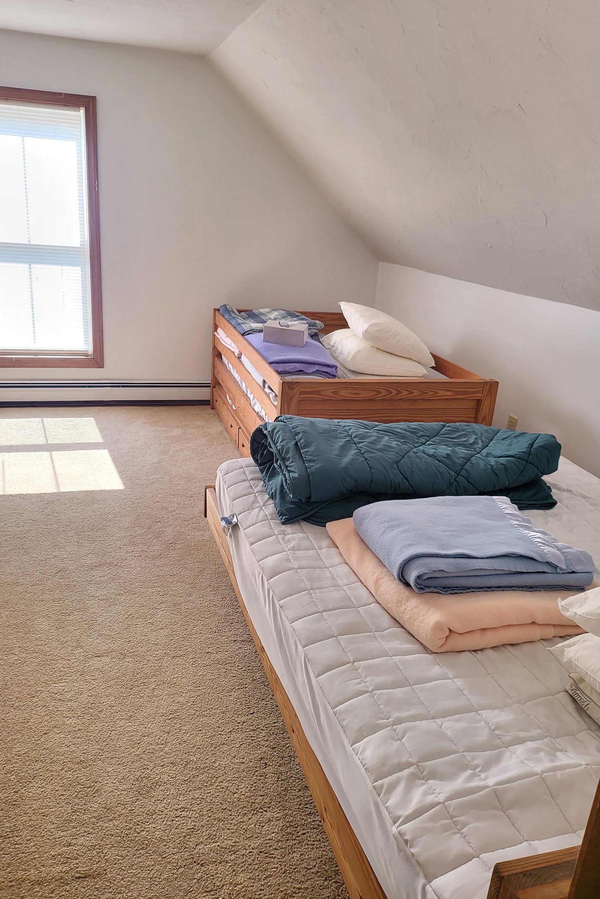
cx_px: 279
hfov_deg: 47.9
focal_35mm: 27
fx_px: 675
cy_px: 450
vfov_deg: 67.4
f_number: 1.8
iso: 125
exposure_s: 1/120
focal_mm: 5
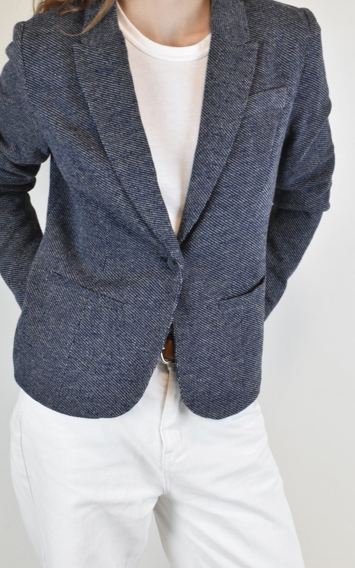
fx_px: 892
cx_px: 144
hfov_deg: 22.5
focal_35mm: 58
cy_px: 235
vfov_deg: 35.2
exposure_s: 1/40
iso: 1600
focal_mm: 31
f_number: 13
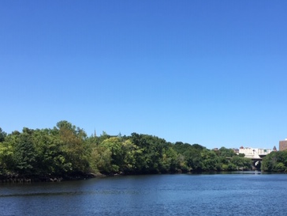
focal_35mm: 51
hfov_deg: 37.1
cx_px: 189
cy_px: 187
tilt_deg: -3.1
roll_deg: -1.3
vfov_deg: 27.7
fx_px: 423
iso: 25
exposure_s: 1/1399
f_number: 2.2
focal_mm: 4.15
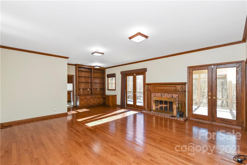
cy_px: 82
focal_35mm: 15
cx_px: 124
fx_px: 103
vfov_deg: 77.3
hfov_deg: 100.4
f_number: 5.6
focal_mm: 10
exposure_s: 1/125
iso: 360
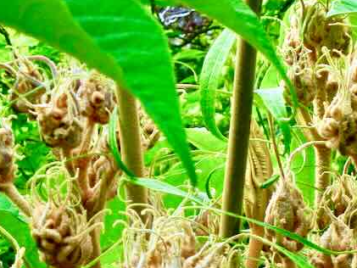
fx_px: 2909
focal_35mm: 282
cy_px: 297
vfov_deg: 5.3
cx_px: 276
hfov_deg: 7.0
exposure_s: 1/232
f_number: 4.6
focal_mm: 20.9
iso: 160
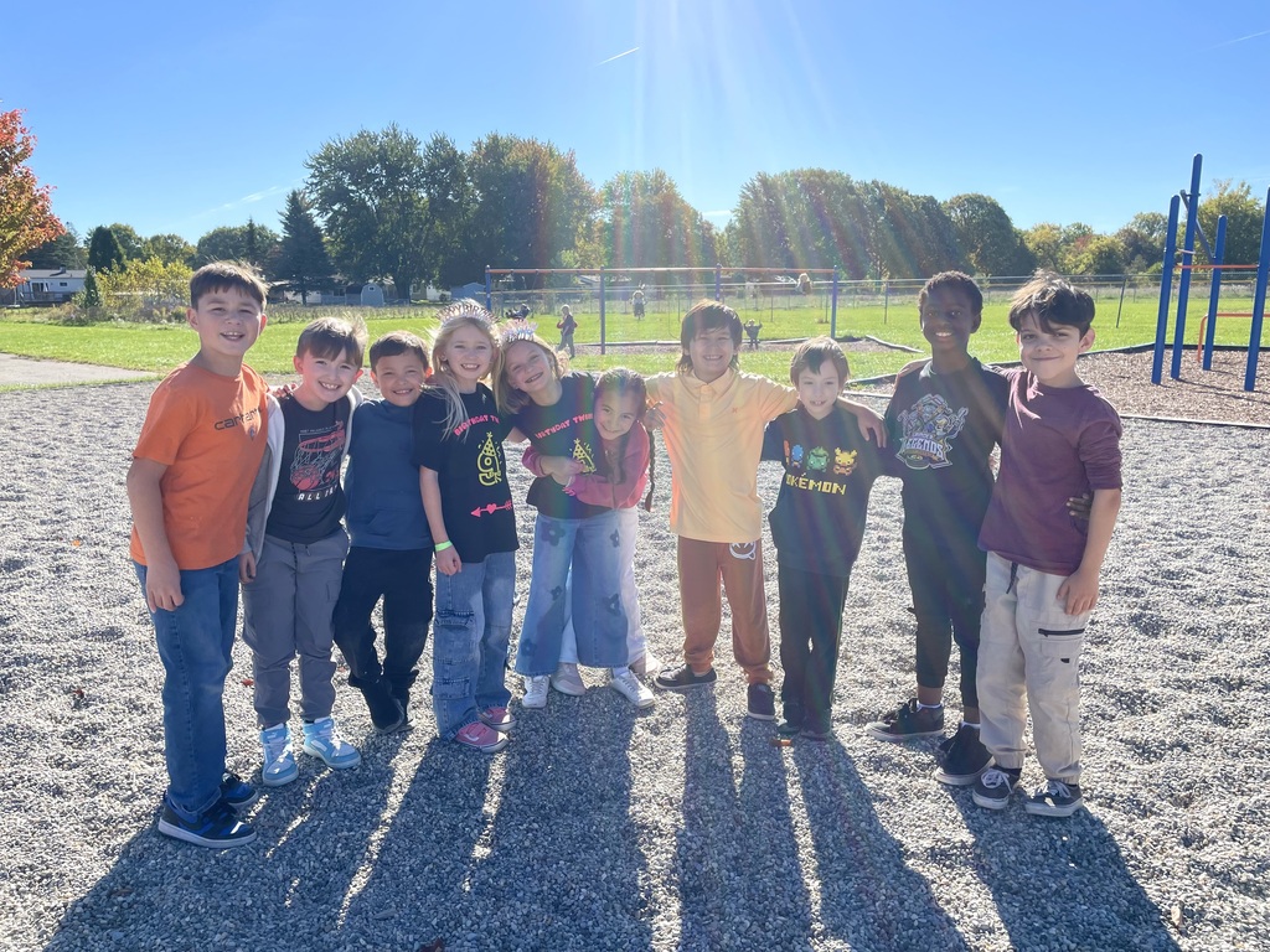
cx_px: 635
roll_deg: +1.1
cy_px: 476
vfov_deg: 53.1
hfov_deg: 67.3
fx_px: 954
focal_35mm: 26
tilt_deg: -11.3
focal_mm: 4.2
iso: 32
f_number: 1.6
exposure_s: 1/2564
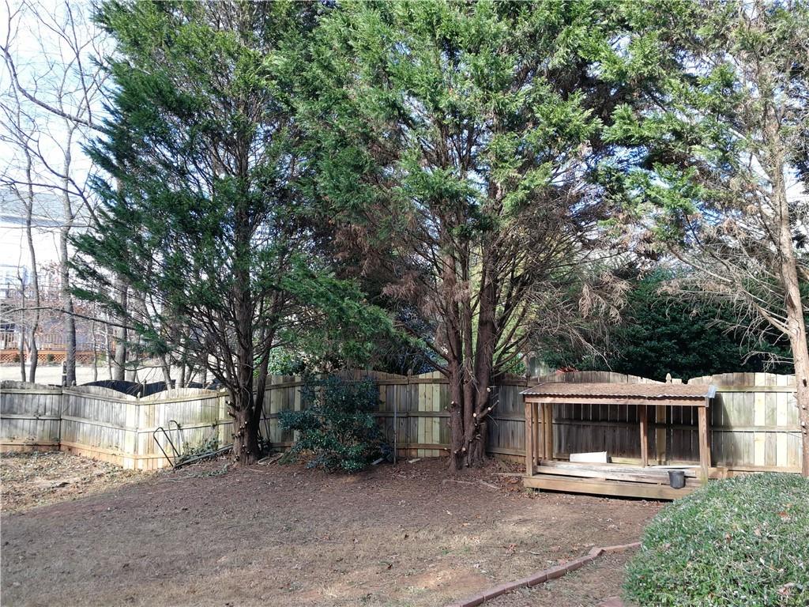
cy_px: 304
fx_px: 631
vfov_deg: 51.4
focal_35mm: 27
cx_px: 404
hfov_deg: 65.3
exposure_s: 1/120
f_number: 2.2
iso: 64
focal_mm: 3.95
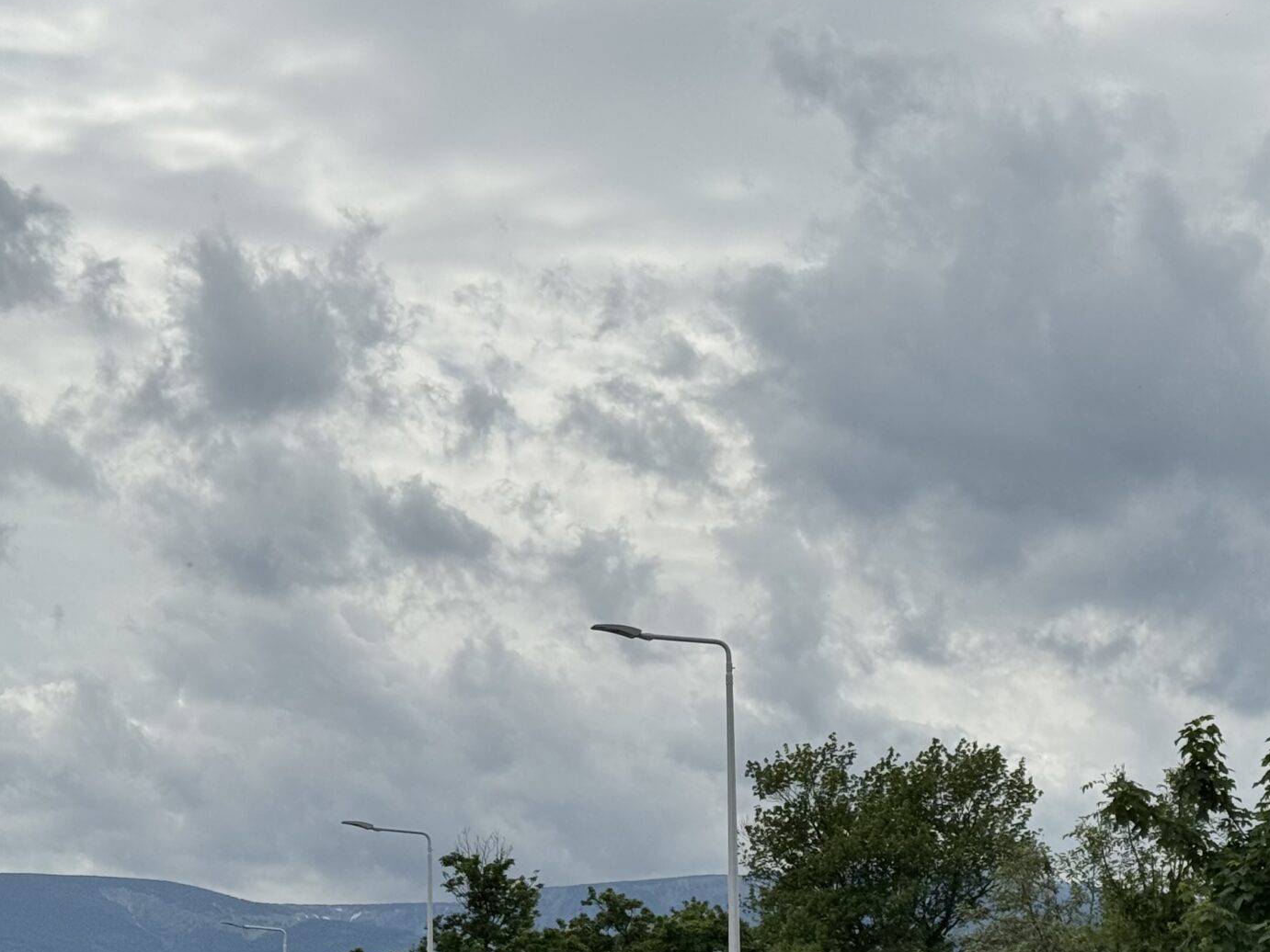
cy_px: 855
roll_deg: +0.9
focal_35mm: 89
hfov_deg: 22.0
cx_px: 779
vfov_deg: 16.4
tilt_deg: +5.3
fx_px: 3266
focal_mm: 6.76
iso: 80
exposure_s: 1/12500
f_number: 1.78
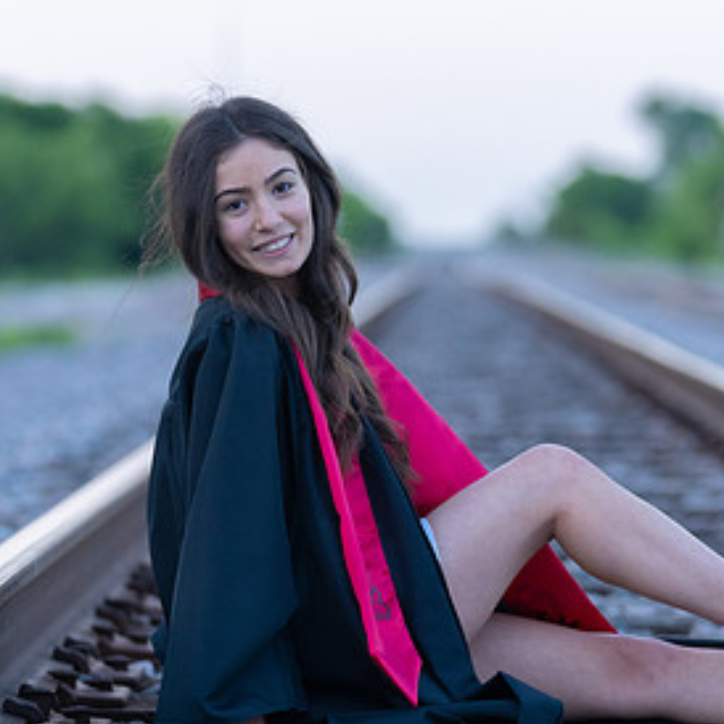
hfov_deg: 7.2
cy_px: 464
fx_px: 5726
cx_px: 359
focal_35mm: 242
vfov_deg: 7.2
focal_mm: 131
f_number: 3.2
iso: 1600
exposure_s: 1/320
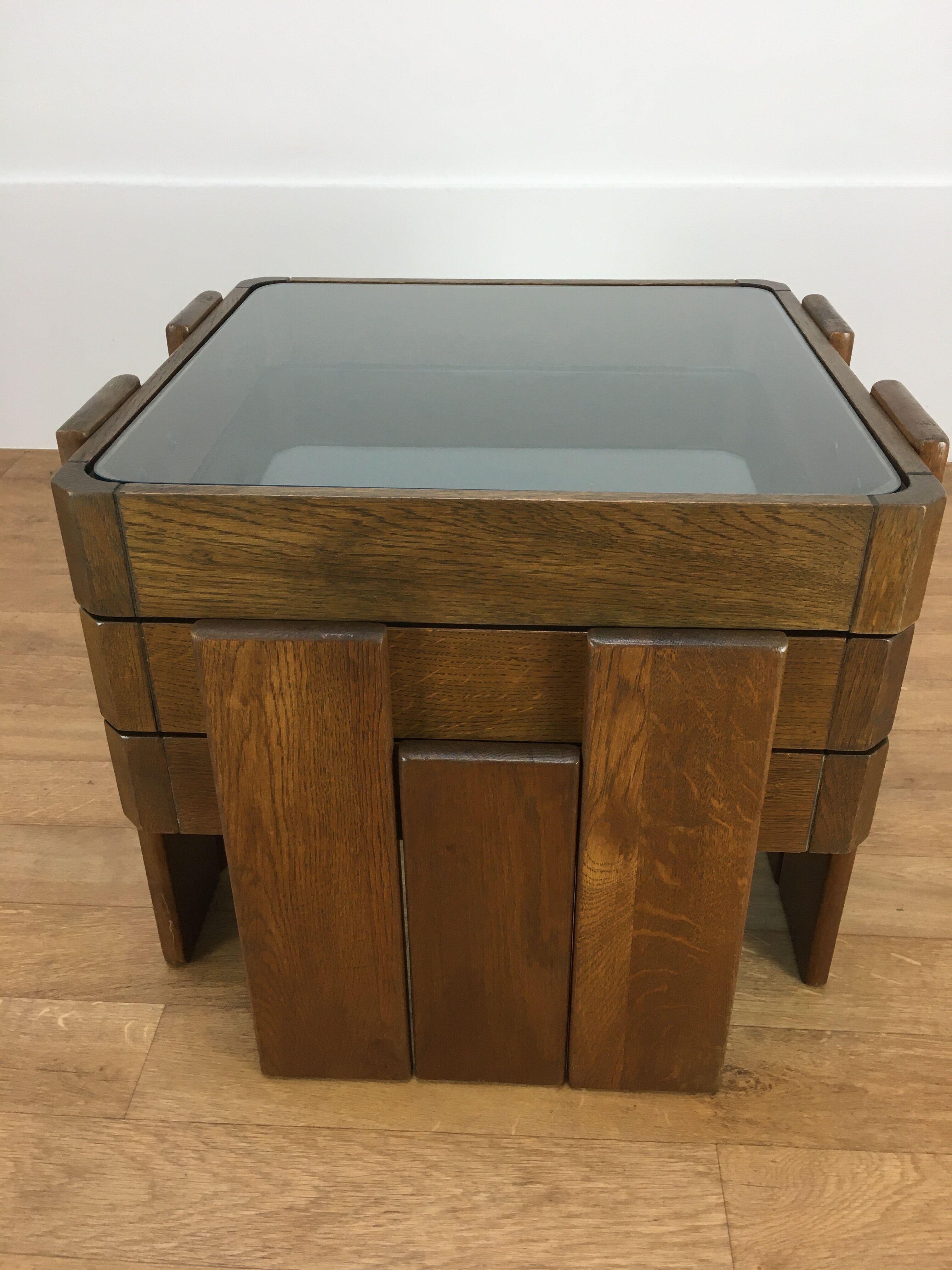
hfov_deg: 48.2
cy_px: 635
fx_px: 1063
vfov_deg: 61.7
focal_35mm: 29
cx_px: 476
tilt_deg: -31.8
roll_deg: -0.7
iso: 40
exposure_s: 1/33
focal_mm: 4.15
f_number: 2.2
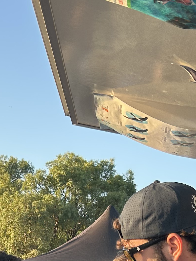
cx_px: 59
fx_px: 748
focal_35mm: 99
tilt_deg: -0.7
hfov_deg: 14.9
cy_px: 353
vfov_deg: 18.3
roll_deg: -1.2
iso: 50
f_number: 1.5
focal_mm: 5.7
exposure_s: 1/544
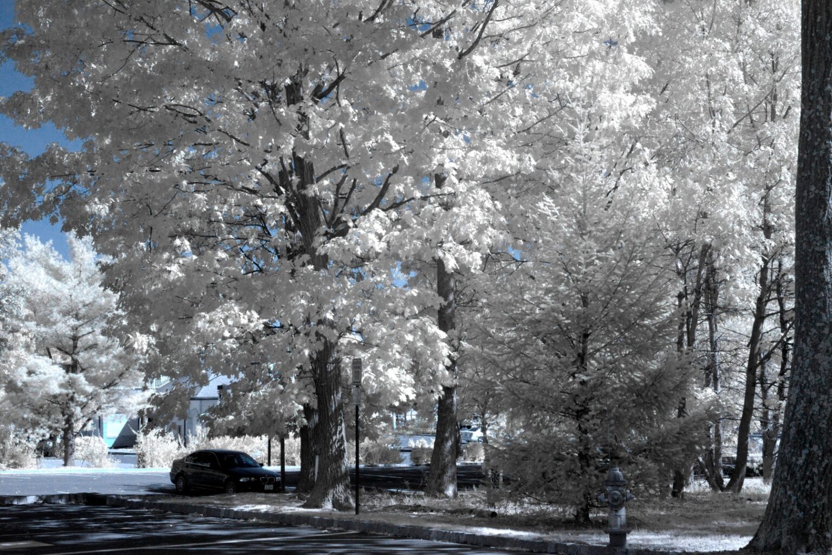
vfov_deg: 27.0
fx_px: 1156
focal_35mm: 50
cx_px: 416
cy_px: 278
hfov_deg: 39.6
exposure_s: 1/4000
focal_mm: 50
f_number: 13
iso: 6400
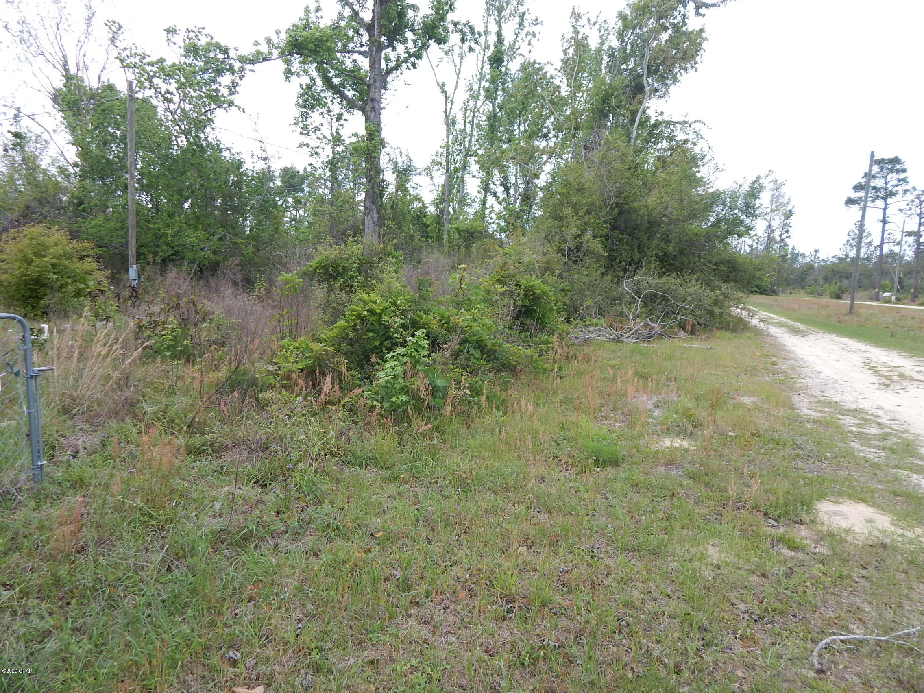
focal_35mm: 22
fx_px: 587
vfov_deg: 61.1
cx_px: 462
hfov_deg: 76.4
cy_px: 346
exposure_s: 1/500
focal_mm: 4
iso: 125
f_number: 3
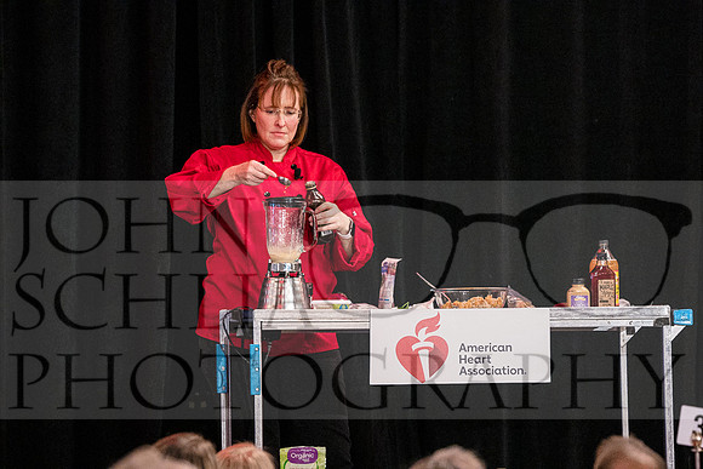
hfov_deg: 6.9
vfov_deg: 4.6
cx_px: 352
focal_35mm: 300
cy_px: 234
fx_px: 5859
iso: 6400
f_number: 4
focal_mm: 200
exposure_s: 1/80
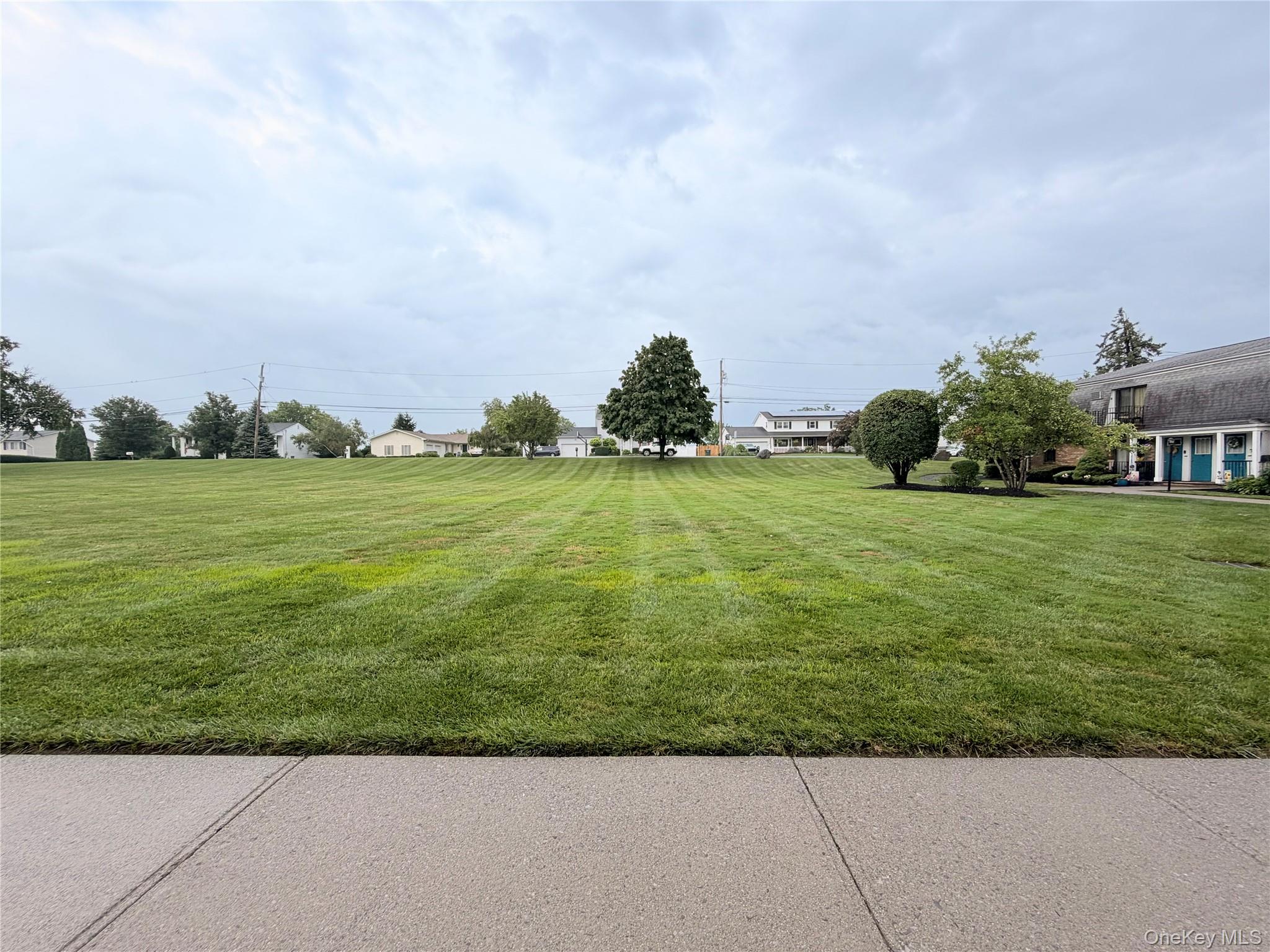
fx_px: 514
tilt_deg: -1.0
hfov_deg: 102.1
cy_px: 476
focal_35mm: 14
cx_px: 635
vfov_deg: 85.7
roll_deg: +1.0
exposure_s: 1/502
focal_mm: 2.22
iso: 50
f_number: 2.2
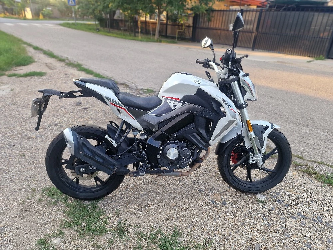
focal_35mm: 23
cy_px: 125
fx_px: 221
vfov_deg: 58.9
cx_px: 166
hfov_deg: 73.9
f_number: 1.8
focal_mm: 6.4
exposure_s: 1/100
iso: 50
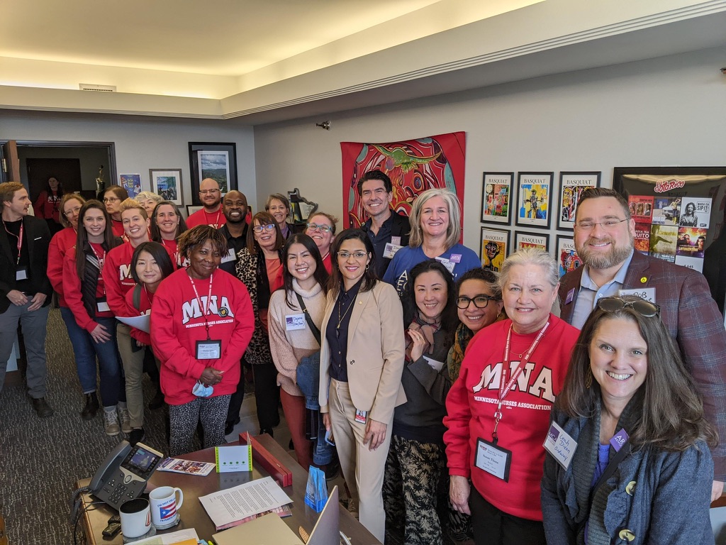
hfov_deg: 65.3
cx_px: 363
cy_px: 272
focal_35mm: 27
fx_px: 566
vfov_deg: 51.4
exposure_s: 1/136
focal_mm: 4.44
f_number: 1.8
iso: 35
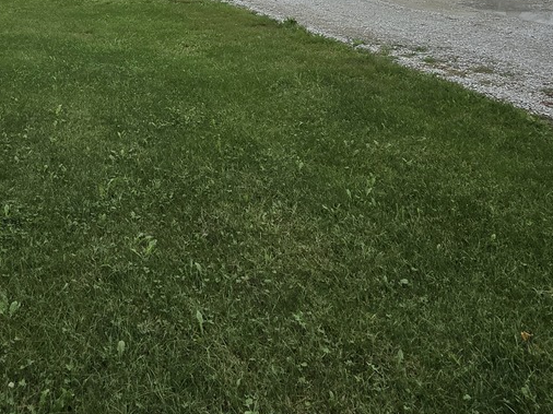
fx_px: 591
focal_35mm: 37
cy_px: -106
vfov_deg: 31.2
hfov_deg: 48.6
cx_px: 154
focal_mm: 2.2
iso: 50
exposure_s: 1/1472
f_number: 2.2
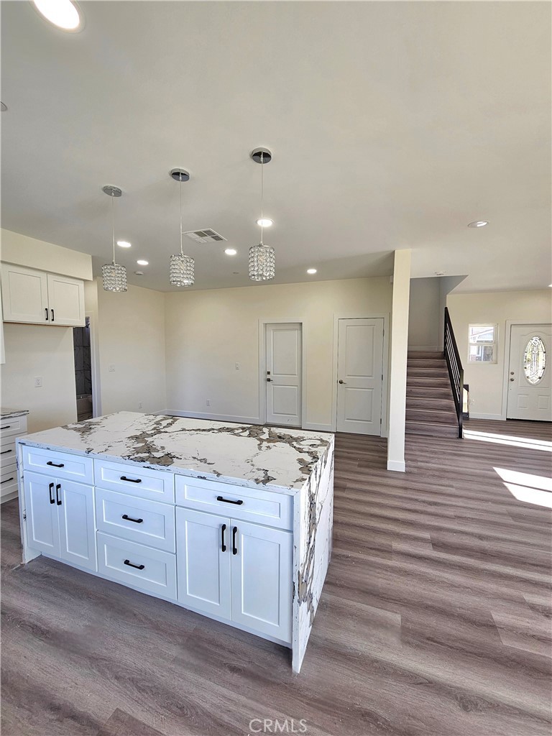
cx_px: 276
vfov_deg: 106.2
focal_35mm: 13
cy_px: 368
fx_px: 276
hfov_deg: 89.9
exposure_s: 1/120
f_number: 2.2
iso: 80
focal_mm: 2.2
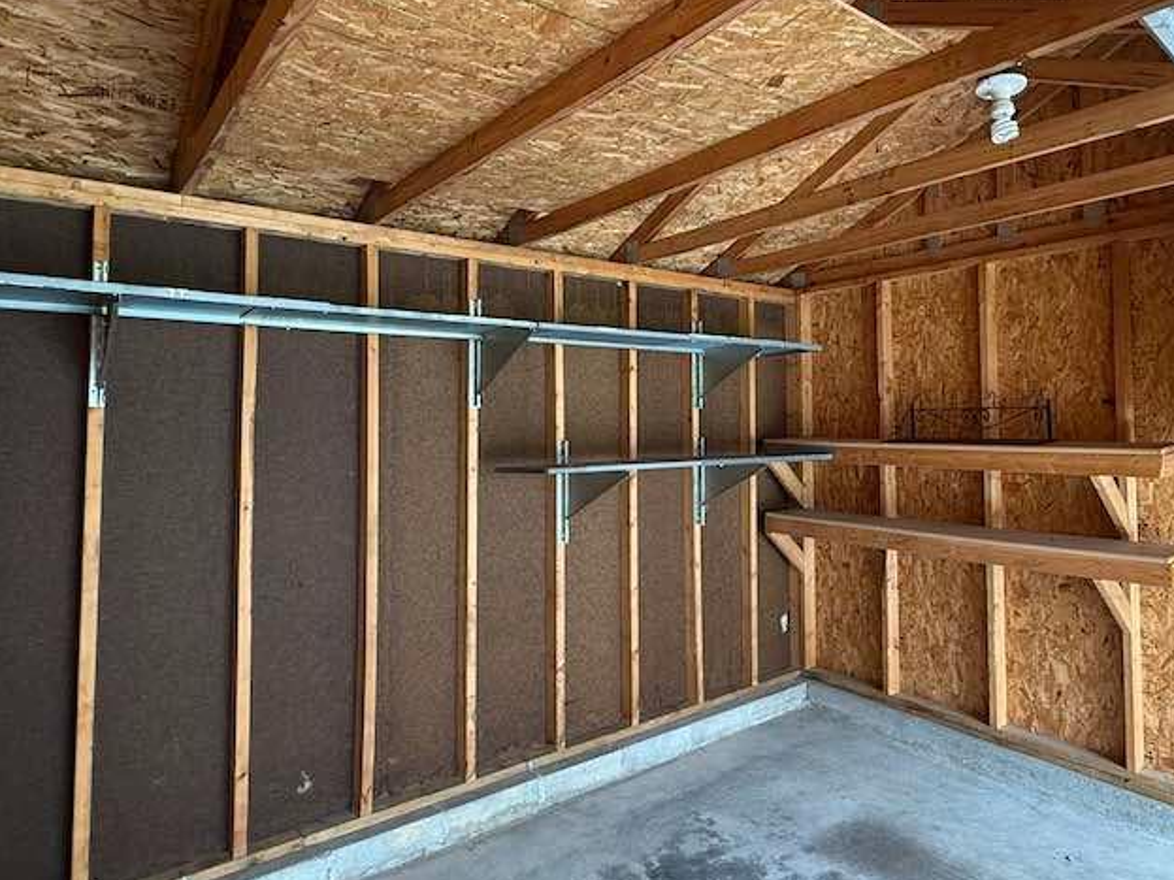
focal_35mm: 23
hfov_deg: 72.6
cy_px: 379
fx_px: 780
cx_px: 737
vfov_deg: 58.6
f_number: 2.2
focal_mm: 2.22
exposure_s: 1/71
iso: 320
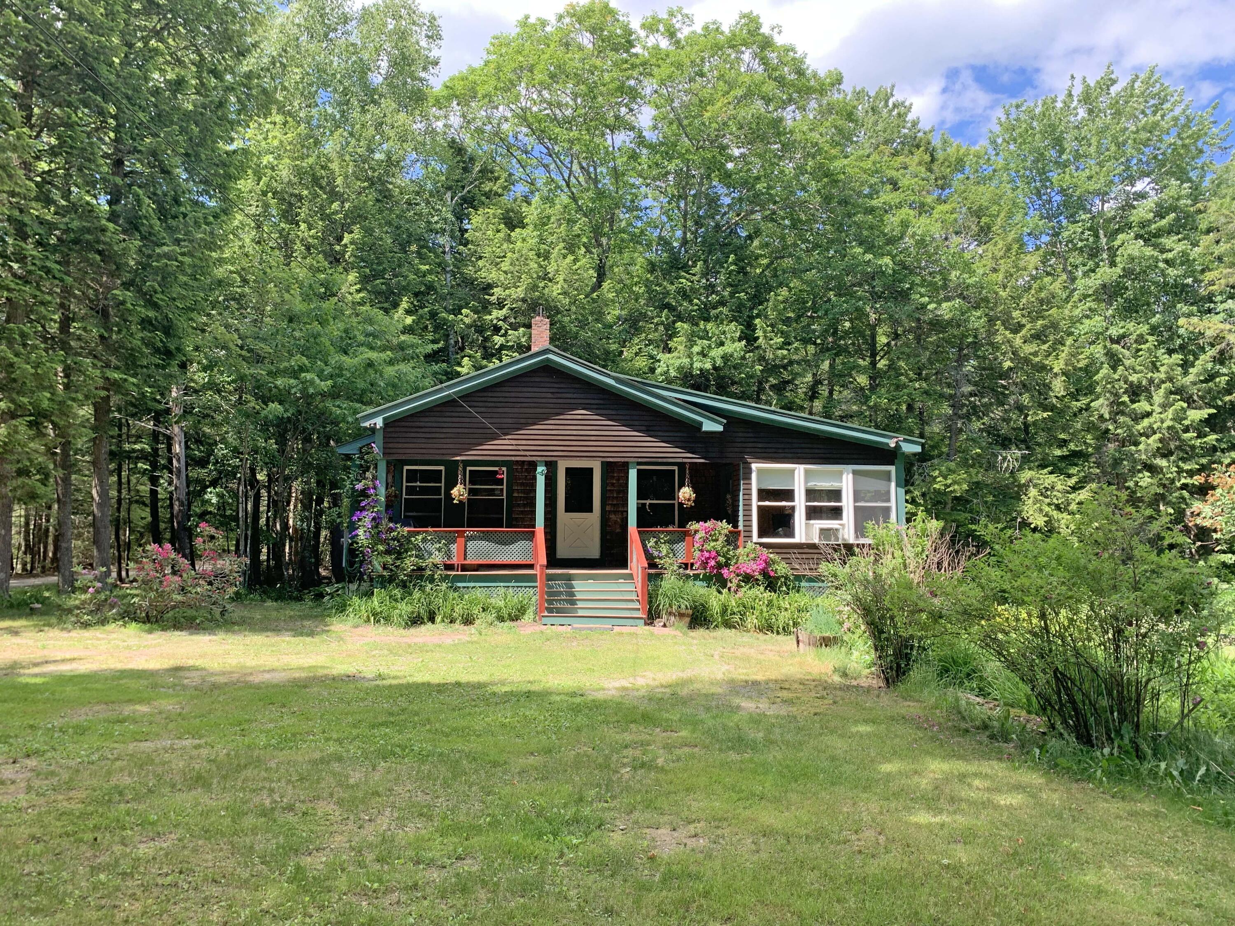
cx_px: 618
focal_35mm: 26
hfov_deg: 67.3
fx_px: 928
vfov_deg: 53.1
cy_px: 463
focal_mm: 4.25
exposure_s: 1/351
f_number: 1.8
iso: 25
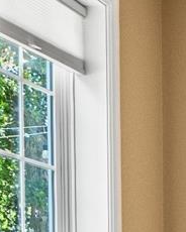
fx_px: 1053
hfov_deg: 9.0
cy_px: 300
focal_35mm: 153
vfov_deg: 12.2
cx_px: 464
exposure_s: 1/2.5
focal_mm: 10
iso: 400
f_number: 7.1
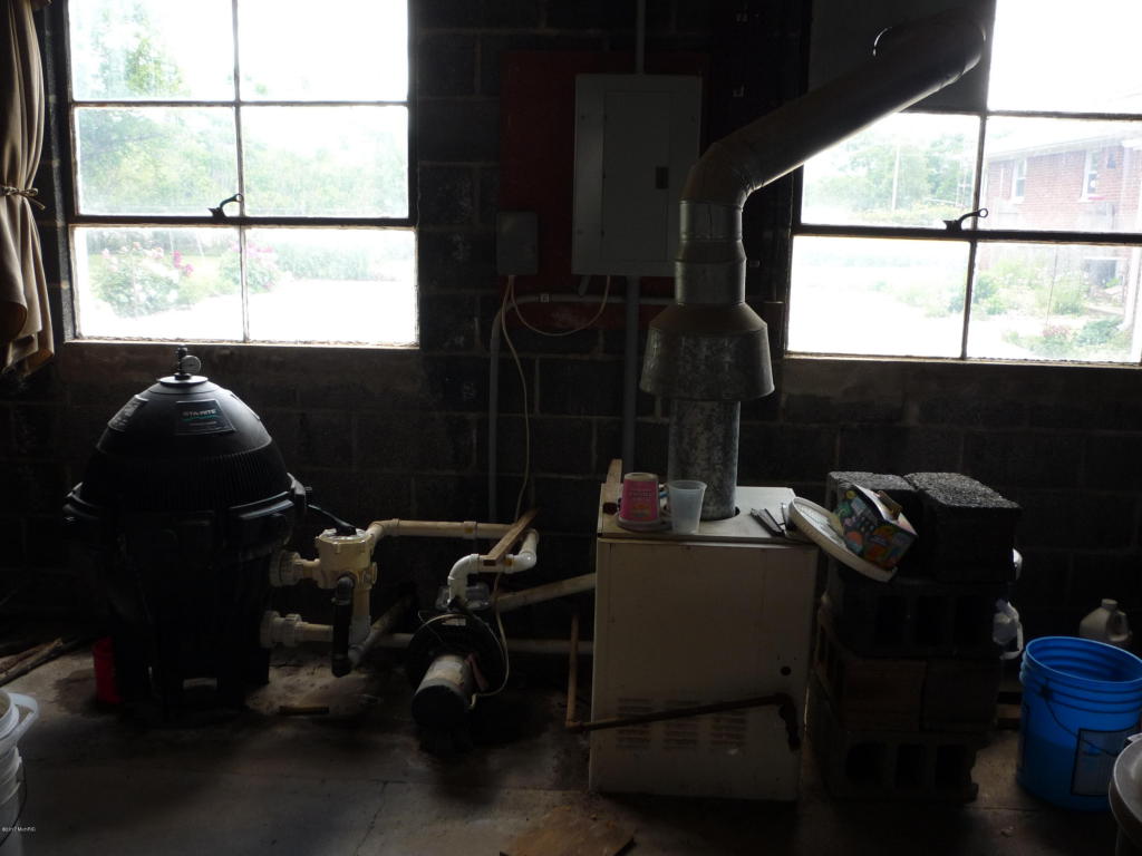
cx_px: 571
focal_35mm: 32
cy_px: 428
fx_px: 1056
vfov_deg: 44.2
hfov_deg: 56.8
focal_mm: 5.2
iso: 100
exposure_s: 1/60
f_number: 3.3
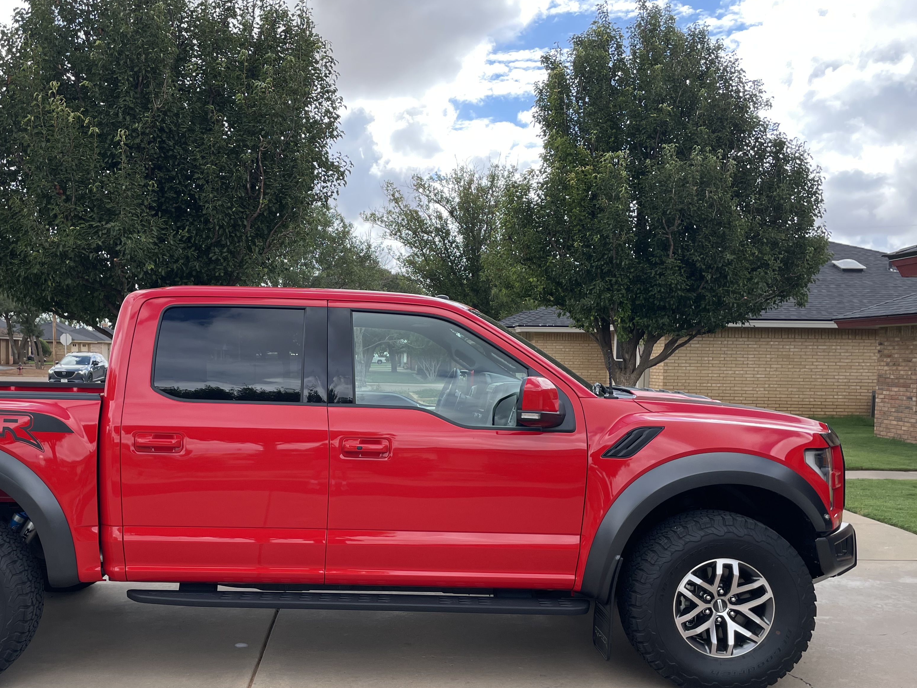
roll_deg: -0.4
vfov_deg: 41.6
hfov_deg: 53.2
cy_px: 413
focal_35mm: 34
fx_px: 901
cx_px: 332
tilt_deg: -2.3
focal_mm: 4.2
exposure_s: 1/1233
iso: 32
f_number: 1.6
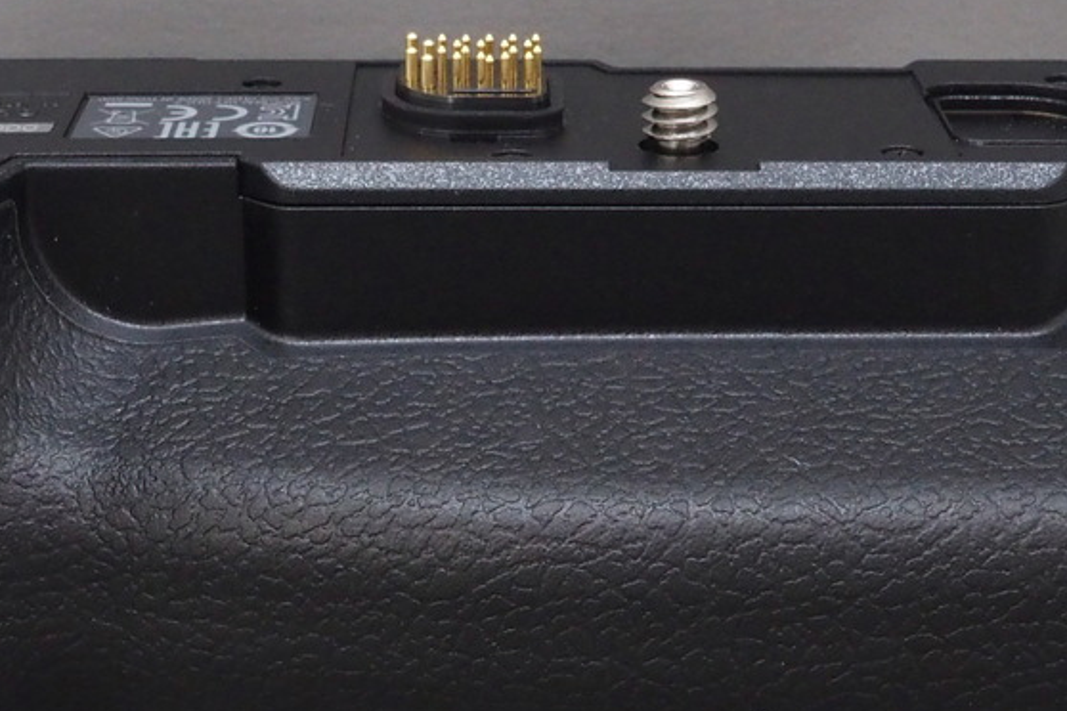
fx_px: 2786
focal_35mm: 94
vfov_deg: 14.5
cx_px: 505
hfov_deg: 21.7
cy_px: 420
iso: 800
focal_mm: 9
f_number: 5.6
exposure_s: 1/30
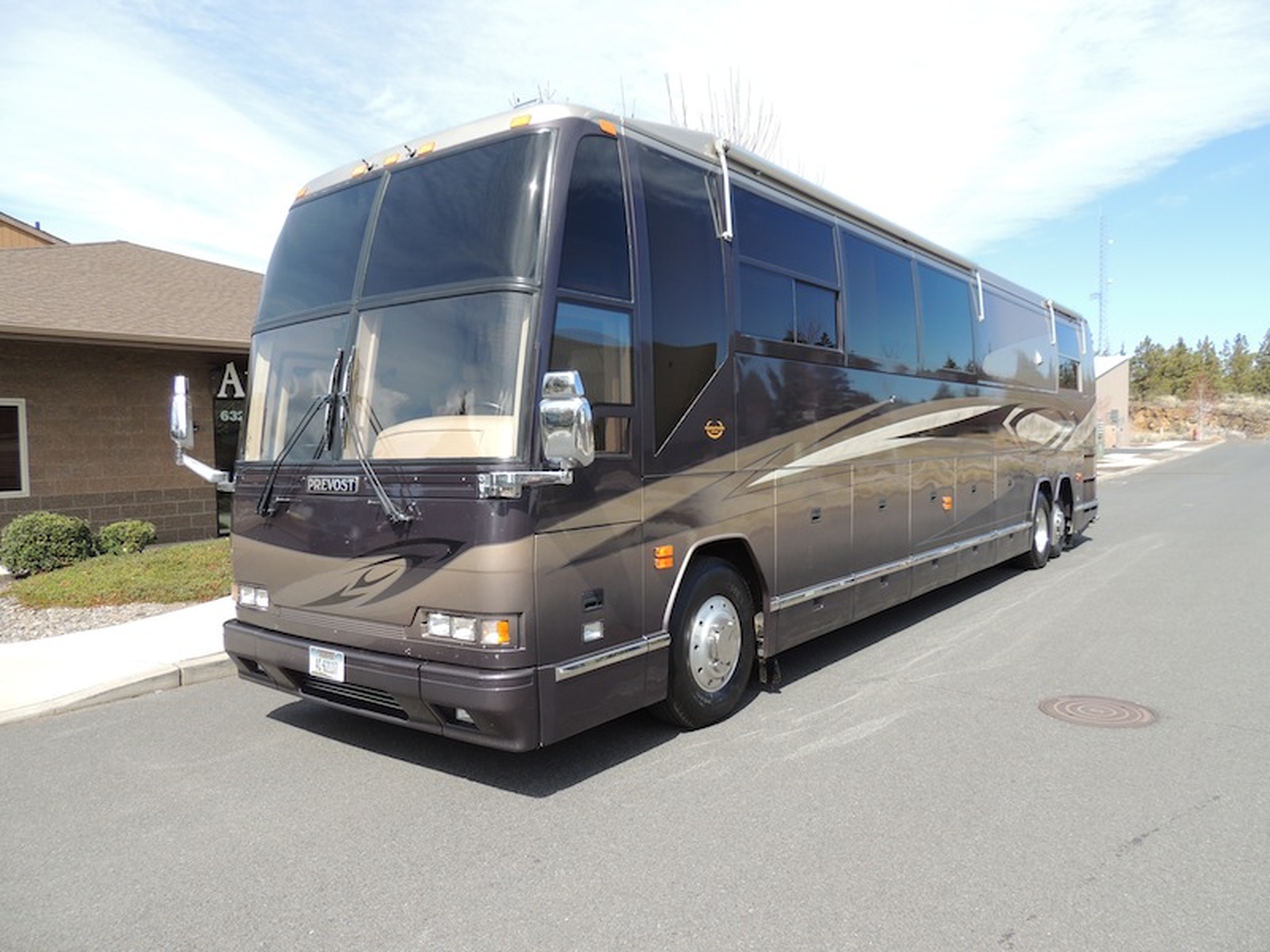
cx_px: 635
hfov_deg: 71.6
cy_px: 476
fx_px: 881
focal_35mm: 24
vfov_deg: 56.8
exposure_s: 1/640
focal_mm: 4.3
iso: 100
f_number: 3
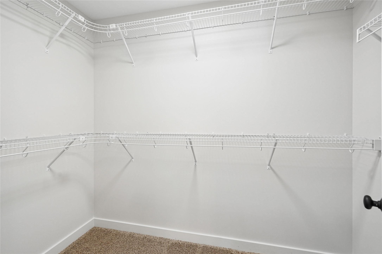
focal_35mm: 16
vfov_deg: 73.7
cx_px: 191
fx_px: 170
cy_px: 127
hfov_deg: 96.7
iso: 800
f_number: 7.1
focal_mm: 16
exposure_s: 1/40
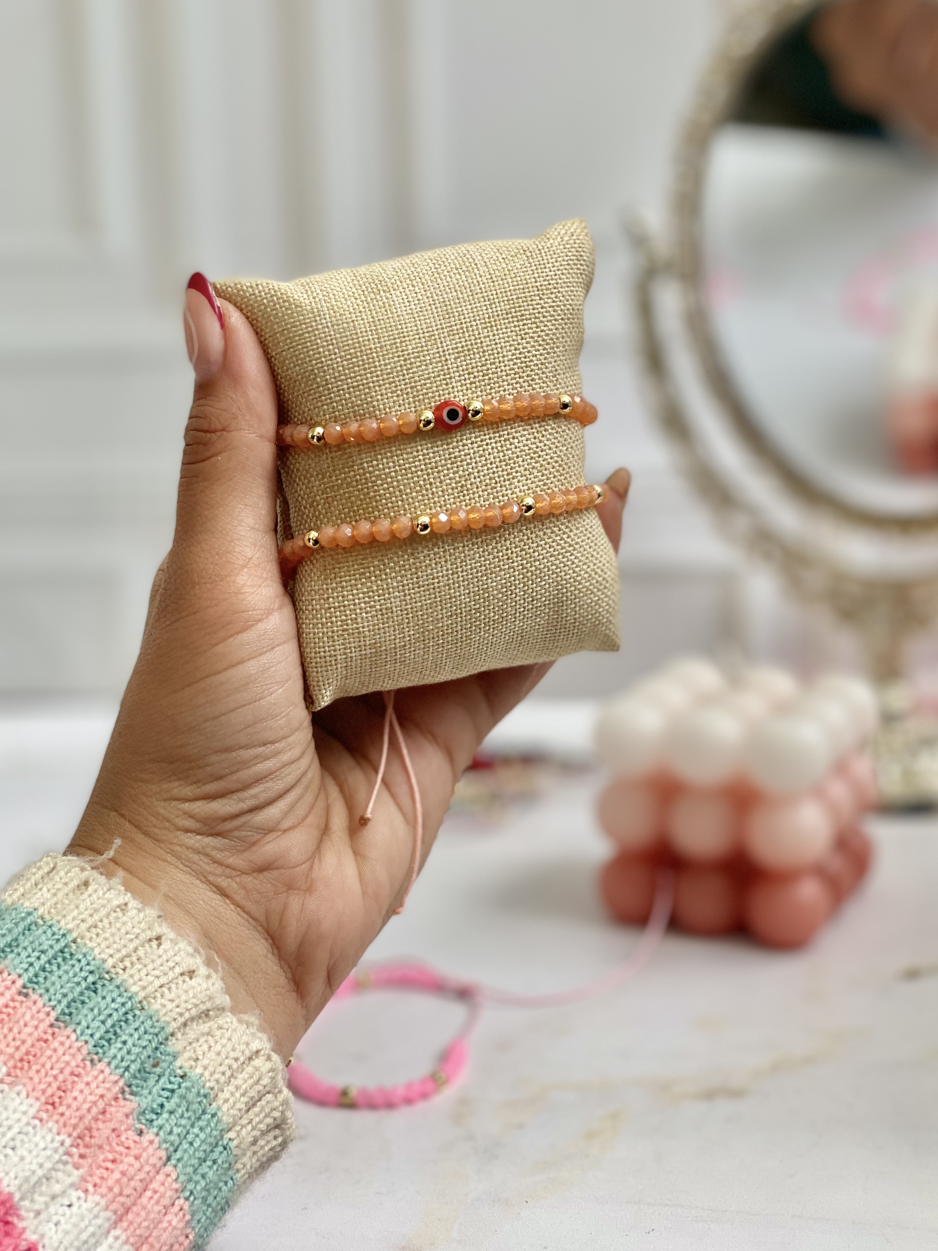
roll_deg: +1.0
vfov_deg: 34.3
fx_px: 2023
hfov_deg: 26.1
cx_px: 459
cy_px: 617
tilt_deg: -12.5
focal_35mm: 56
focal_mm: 6
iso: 40
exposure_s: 1/122
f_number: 2
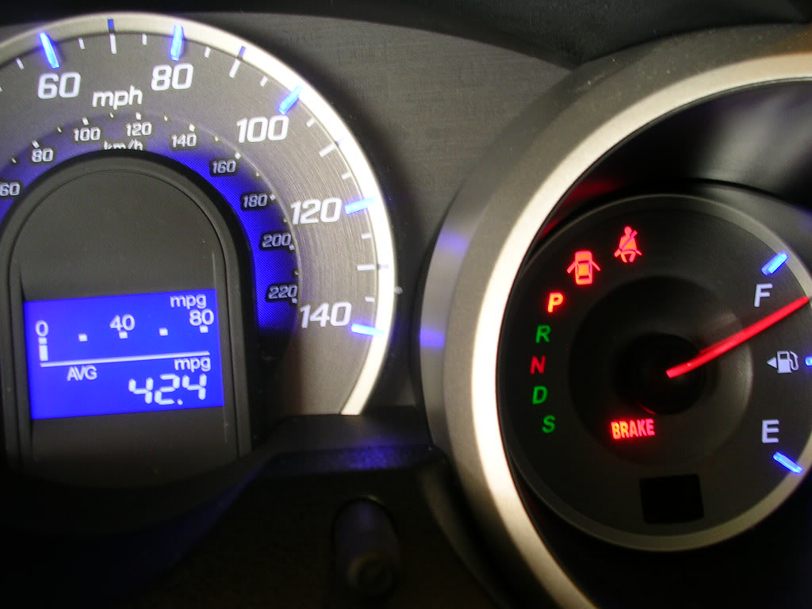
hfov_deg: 38.9
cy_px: 304
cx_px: 406
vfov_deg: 29.7
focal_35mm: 49
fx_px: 1149
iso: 50
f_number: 3.1
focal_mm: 7.5
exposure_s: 1/6.3
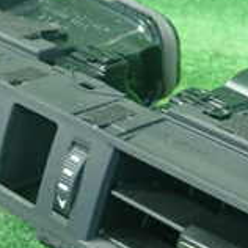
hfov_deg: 17.1
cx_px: 206
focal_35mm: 101
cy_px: 179
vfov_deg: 17.2
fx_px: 819
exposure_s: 1/125
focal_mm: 5.5
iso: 800
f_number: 2.3
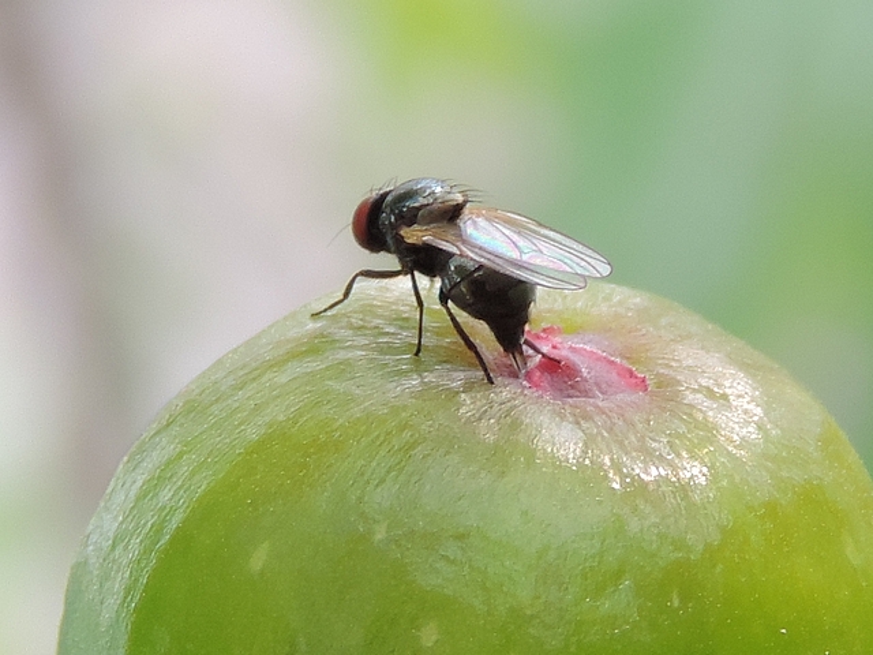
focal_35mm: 75
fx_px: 1891
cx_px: 436
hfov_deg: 26.0
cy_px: 328
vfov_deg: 19.6
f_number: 3.9
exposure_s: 1/100
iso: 80
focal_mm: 13.3
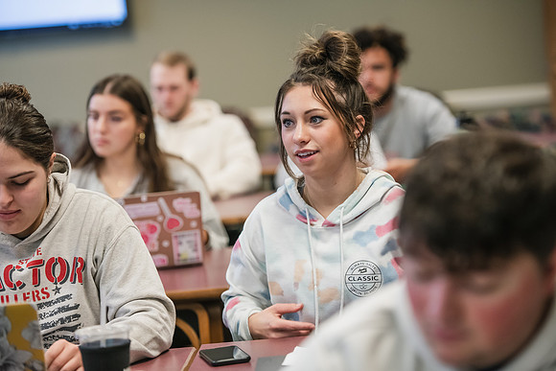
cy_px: 186
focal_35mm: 122
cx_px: 278
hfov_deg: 16.8
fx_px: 1885
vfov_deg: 11.2
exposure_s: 1/200
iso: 1600
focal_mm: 122
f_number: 3.2
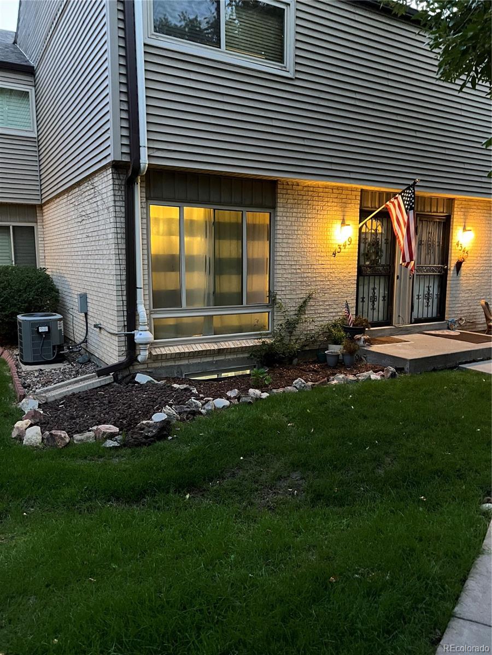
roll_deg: -0.2
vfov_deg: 67.3
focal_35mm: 26
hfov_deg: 53.1
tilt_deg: -4.2
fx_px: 493
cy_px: 328
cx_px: 246
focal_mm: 5.7
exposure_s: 1/30
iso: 640
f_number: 1.5
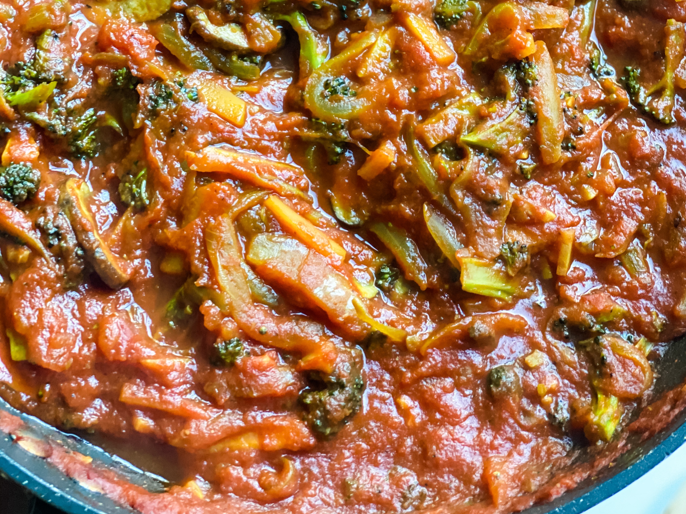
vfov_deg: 20.6
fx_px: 1387
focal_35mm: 70
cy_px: 66
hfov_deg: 27.8
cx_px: 344
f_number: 2
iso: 320
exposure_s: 1/40
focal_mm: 6
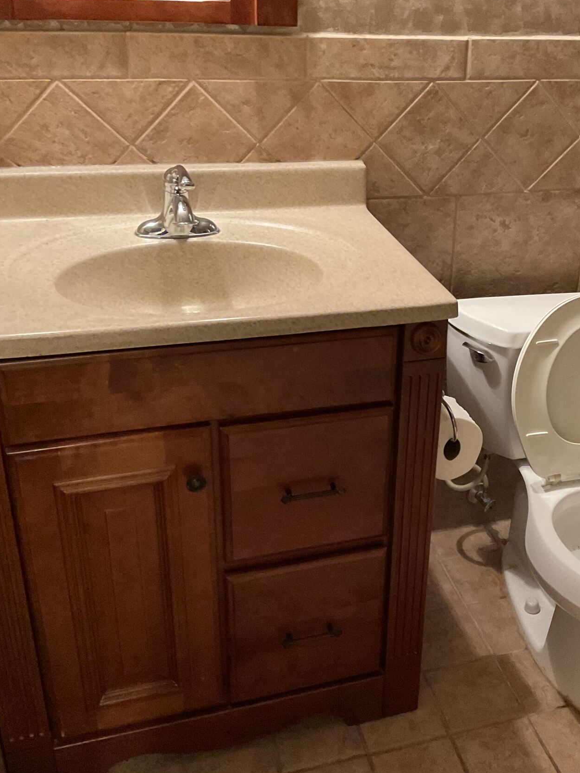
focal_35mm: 40
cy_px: 364
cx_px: 397
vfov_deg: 46.8
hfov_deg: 35.5
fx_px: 893
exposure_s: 1/30
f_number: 1.8
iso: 400
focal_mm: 3
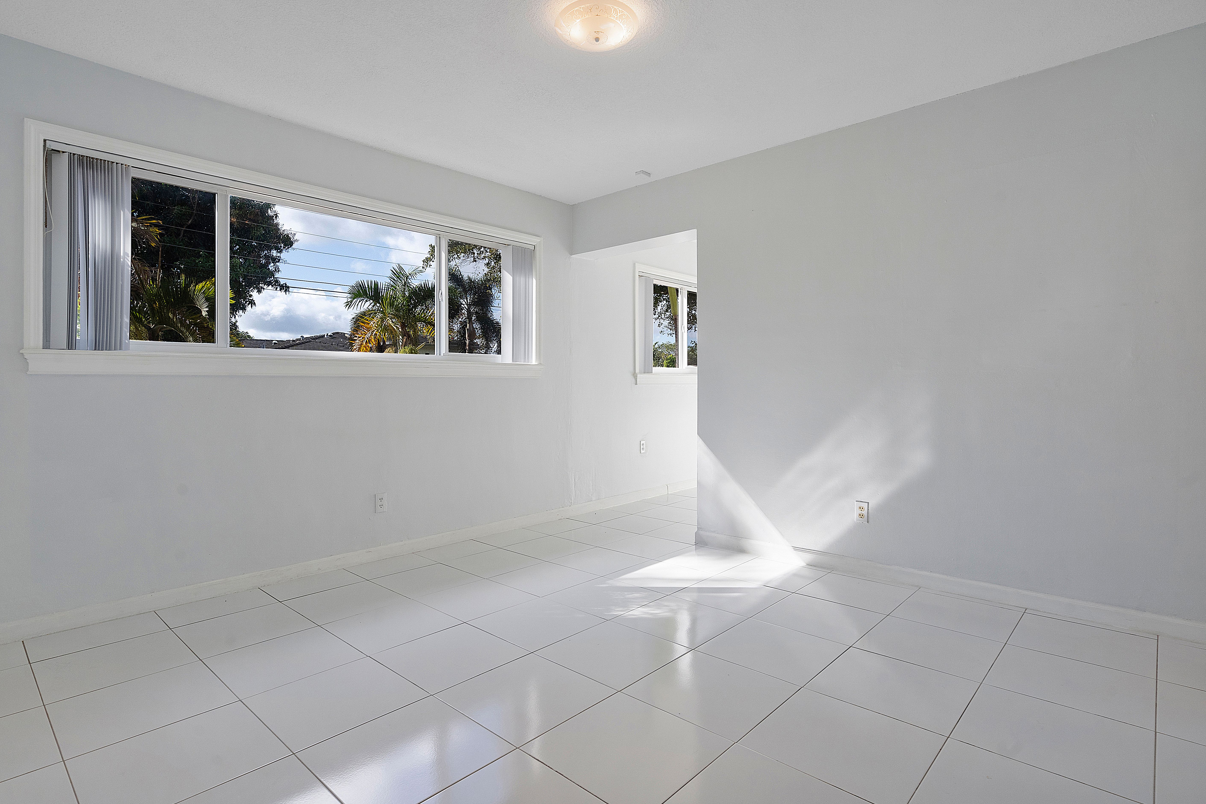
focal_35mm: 17
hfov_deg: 93.3
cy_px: 389
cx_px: 593
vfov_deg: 70.4
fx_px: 569
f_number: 9
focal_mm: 16
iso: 640
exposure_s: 1/250
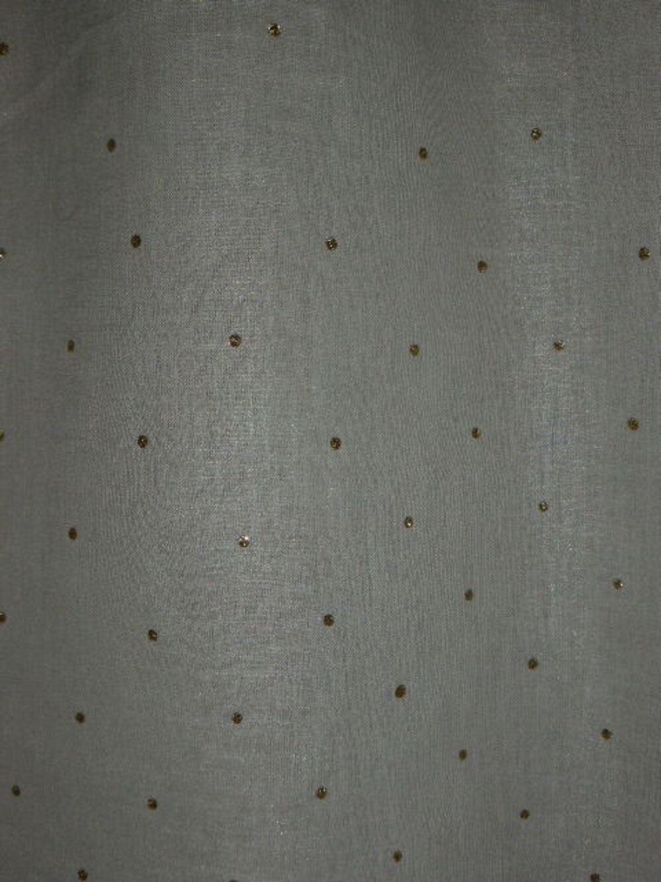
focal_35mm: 43
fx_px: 1095
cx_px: 330
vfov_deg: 43.8
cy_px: 441
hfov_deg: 33.6
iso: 100
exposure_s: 1/60
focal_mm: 7.4
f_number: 3.9
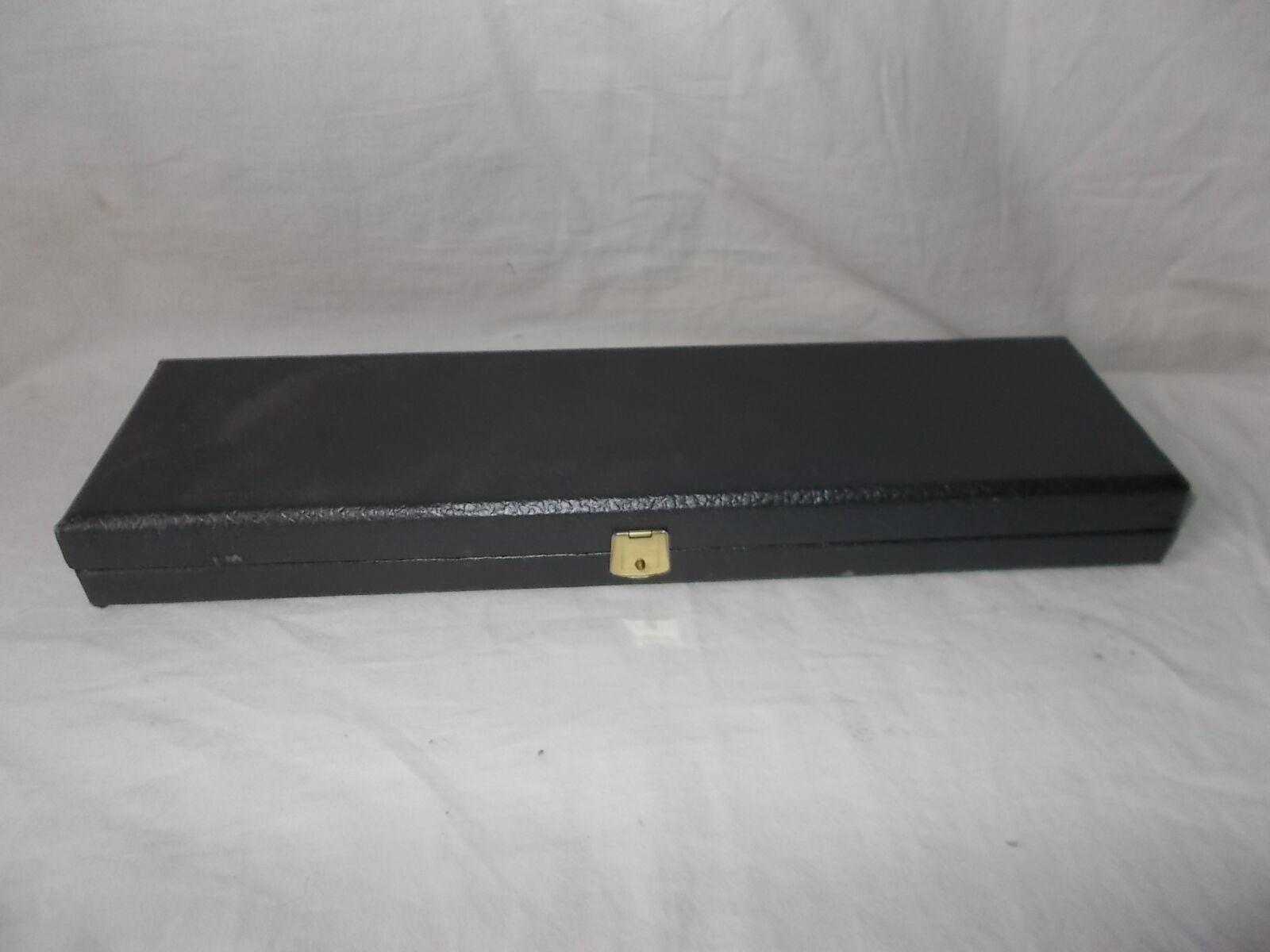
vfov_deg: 53.1
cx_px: 635
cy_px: 476
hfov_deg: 67.3
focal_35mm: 26
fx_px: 954
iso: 200
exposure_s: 1/25
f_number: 3.2
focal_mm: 4.6
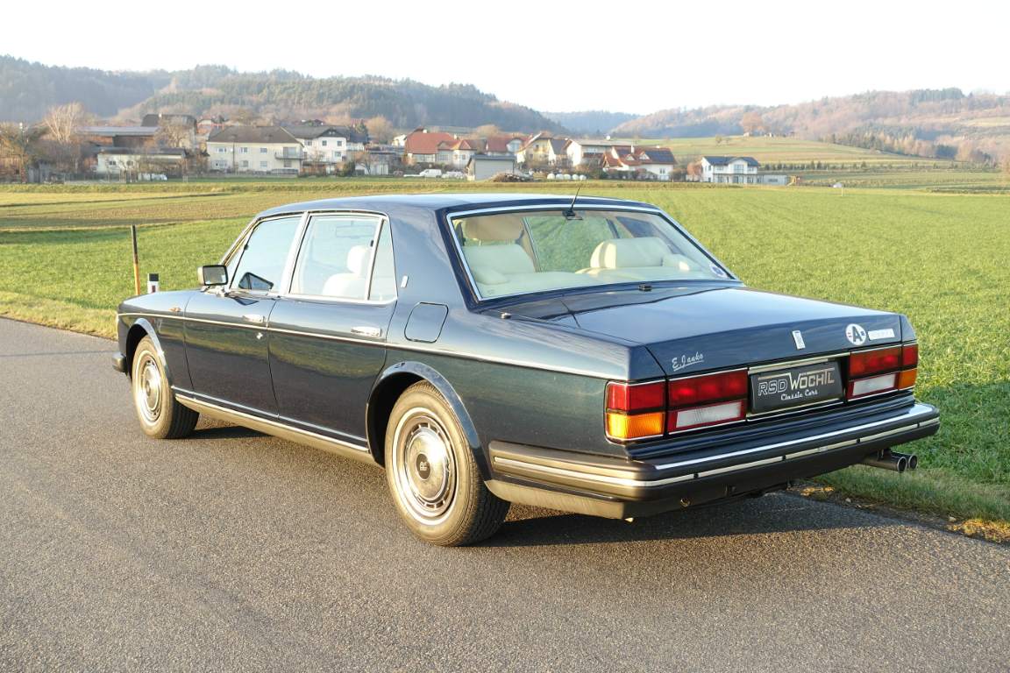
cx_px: 505
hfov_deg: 49.6
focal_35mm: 39
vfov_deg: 34.2
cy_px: 336
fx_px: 1094
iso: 125
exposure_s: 1/80
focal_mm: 14.3
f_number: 4
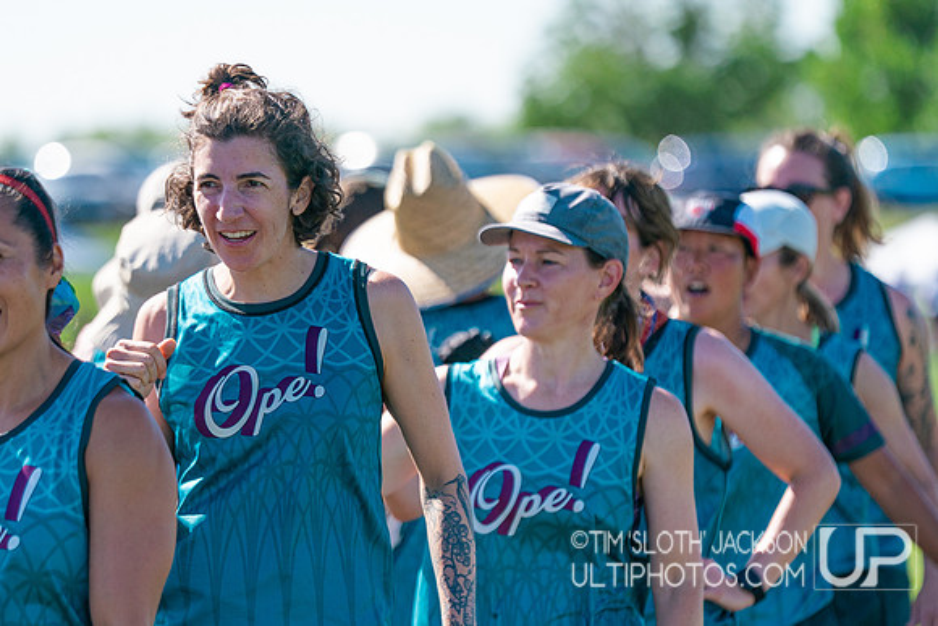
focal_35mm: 290
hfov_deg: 7.1
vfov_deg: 4.7
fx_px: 7547
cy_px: 376
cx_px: 359
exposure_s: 1/3200
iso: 400
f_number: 3.5
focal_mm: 200
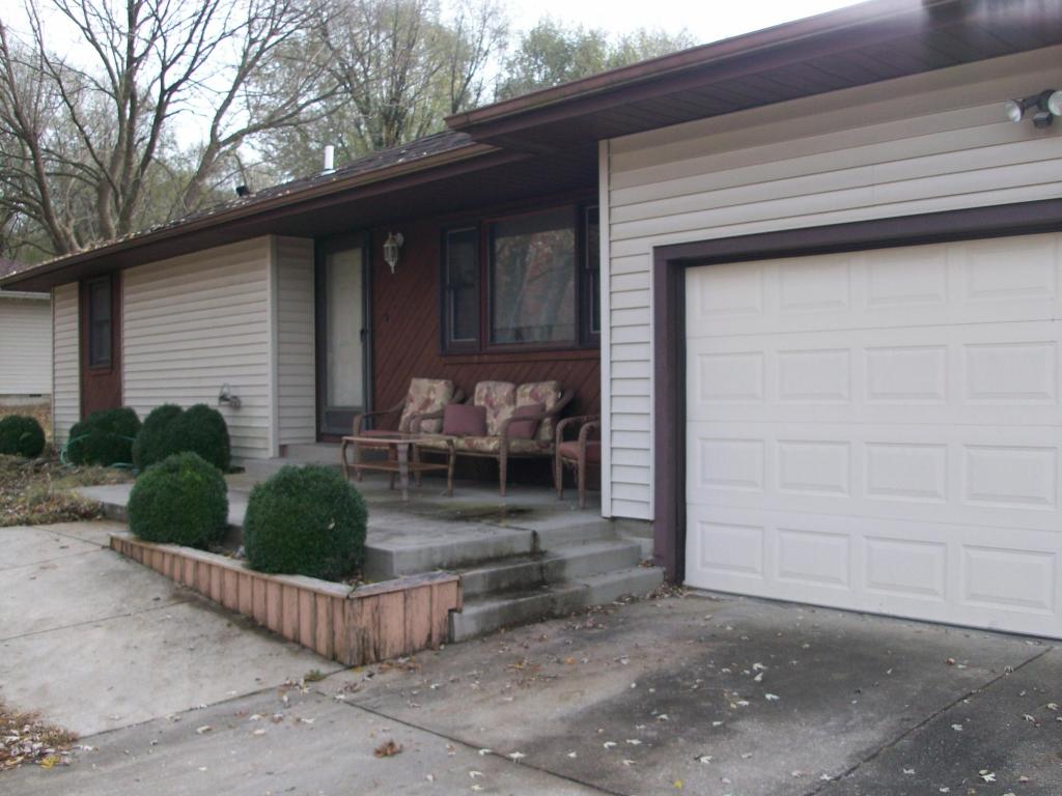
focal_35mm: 34
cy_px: 398
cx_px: 531
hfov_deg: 54.0
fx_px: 1043
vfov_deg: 41.8
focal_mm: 5.7
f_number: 2.8
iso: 64
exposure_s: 1/268
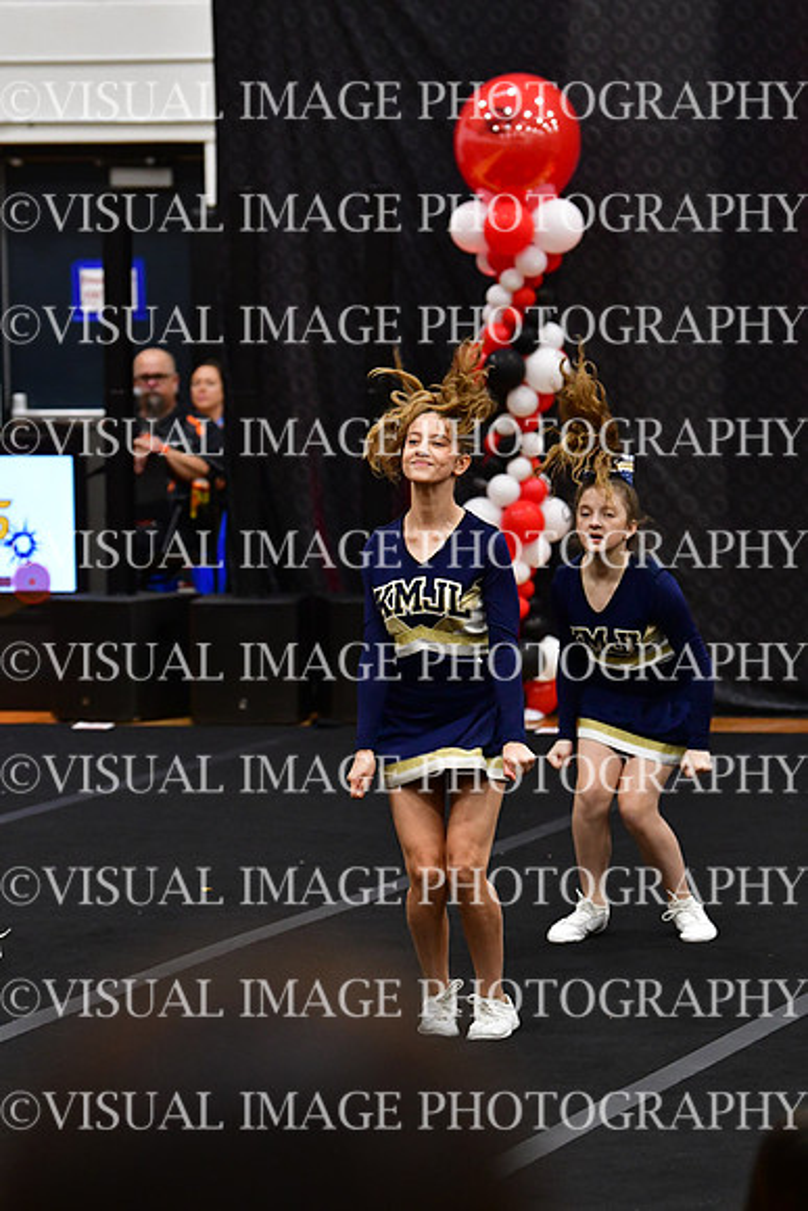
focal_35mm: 202
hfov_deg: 6.8
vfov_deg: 10.2
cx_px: 404
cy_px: 606
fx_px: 6796
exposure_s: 1/500
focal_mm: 135
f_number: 3.5
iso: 4000
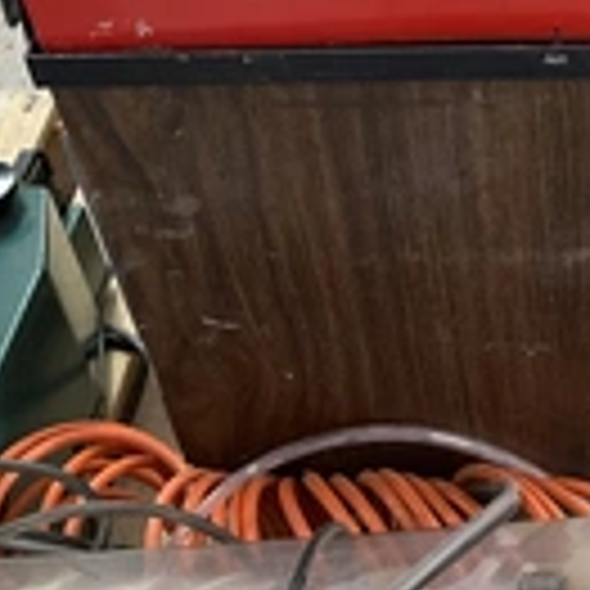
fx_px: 1504
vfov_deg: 21.0
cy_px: -81
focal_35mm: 78
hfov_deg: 21.0
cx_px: 658
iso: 200
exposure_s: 1/40
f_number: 1.8
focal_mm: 3
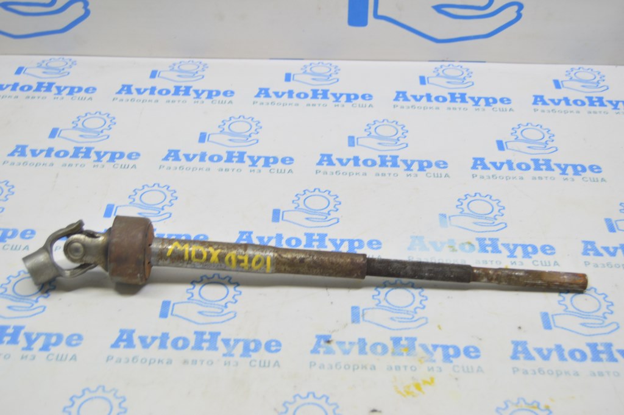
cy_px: 208
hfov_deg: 38.9
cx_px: 312
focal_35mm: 51
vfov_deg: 26.4
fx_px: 883
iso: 400
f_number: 5.6
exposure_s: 1/20
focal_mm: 34
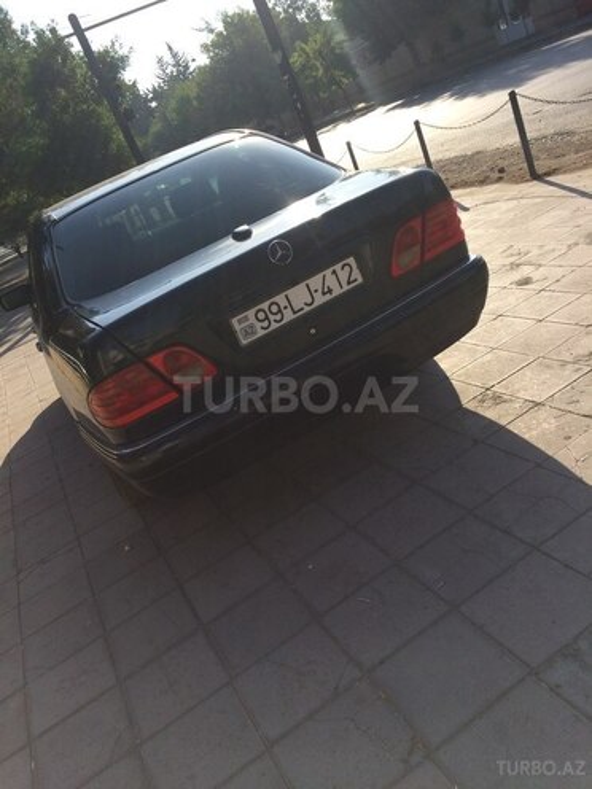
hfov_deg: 48.2
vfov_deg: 61.7
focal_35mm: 29
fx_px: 661
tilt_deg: -21.7
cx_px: 296
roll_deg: +25.7
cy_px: 394
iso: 32
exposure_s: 1/1953
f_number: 2.2
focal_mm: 4.15
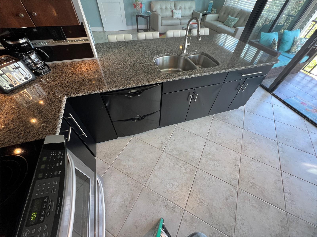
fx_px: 119
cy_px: 118
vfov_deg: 89.9
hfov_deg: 106.2
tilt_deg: -48.8
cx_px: 158
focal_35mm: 13
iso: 125
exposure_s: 1/120
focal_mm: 1.57
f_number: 1.8
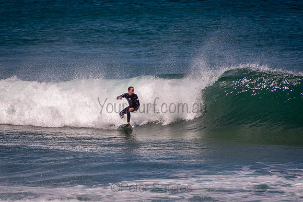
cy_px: 101
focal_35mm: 600
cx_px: 152
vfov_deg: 2.3
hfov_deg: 3.4
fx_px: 5051
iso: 125
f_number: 5.6
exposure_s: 1/1250
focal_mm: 400
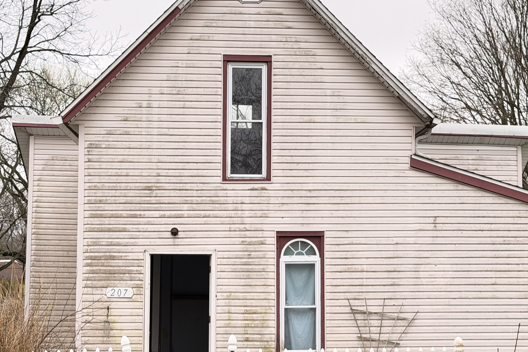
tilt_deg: +4.7
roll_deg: -0.1
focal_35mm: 73
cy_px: 181
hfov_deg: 27.7
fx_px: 1071
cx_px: 292
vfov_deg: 18.7
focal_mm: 6.76
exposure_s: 1/1185
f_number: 1.78
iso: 100
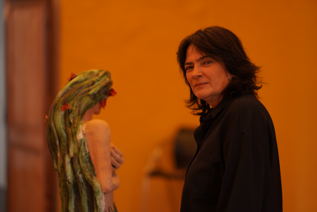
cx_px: 158
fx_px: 748
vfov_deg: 16.1
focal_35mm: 85
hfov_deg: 23.9
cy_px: 106
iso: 250
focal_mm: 85
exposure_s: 1/320
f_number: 1.4
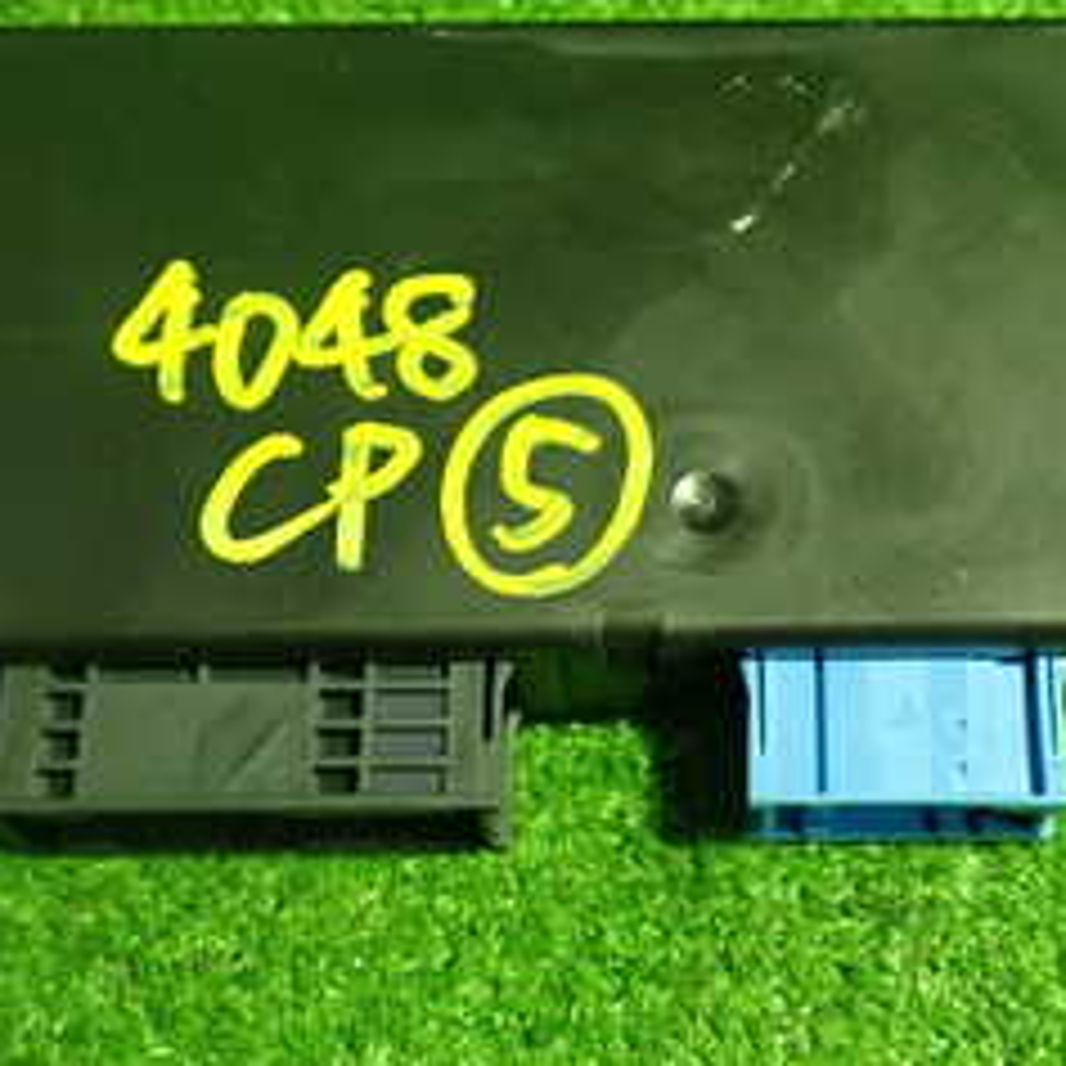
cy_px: 436
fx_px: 2334
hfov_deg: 25.6
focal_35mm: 67
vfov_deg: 25.7
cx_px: 697
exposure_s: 1/30
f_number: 2.3
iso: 400
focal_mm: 5.4
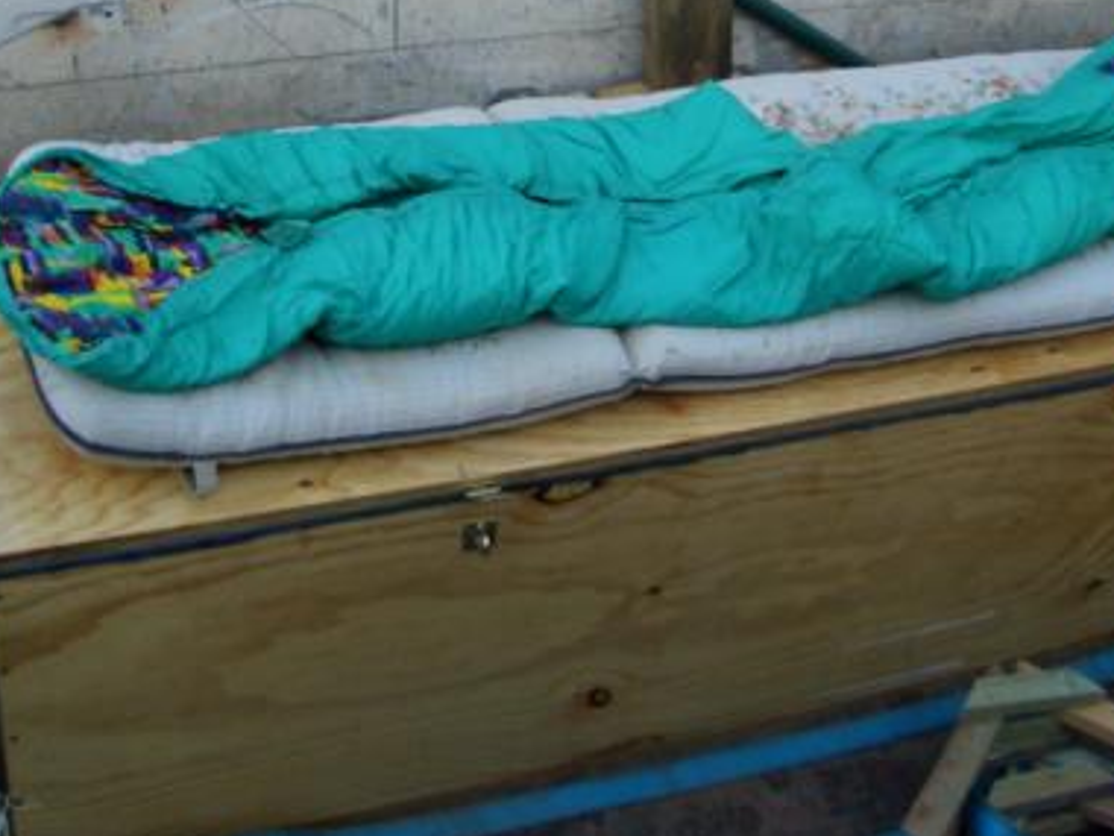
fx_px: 1899
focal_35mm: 59
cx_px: 689
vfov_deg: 24.4
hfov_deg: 32.6
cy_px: 150
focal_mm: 5.8
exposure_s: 1/30
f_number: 2.6
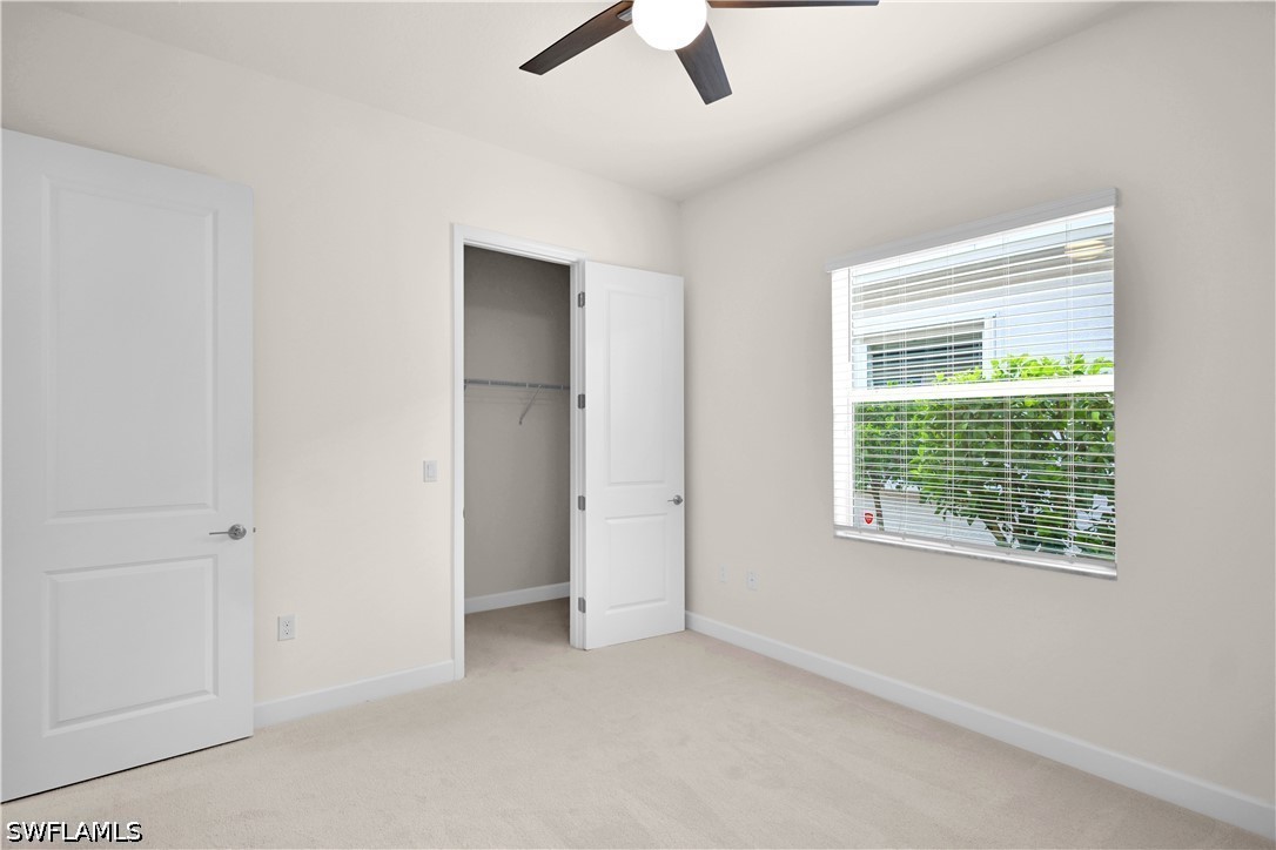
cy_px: 425
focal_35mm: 18
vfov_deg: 67.4
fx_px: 638
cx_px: 638
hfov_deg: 90.0
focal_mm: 12
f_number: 3.5
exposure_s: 1/25
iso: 100
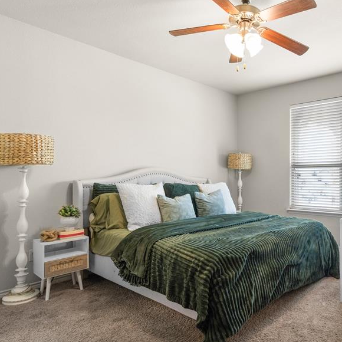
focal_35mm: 24
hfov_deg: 61.8
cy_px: 171
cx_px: 251
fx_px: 268
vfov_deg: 65.0
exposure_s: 1/6
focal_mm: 16
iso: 800
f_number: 7.1
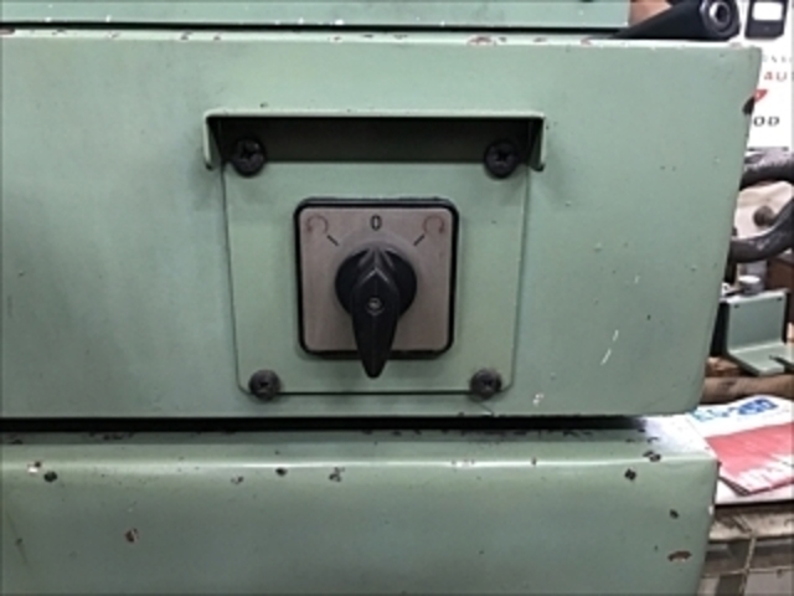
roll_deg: -1.6
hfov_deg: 63.4
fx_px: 642
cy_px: 298
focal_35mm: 28
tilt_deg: -20.8
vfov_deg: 49.7
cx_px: 397
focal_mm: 3.99
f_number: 1.8
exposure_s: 1/15
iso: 50
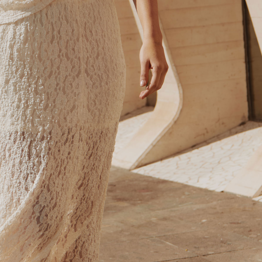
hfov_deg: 9.0
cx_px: 34
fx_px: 1653
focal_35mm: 193
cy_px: 66
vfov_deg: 9.1
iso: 100
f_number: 7.1
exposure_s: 1/640
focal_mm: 65
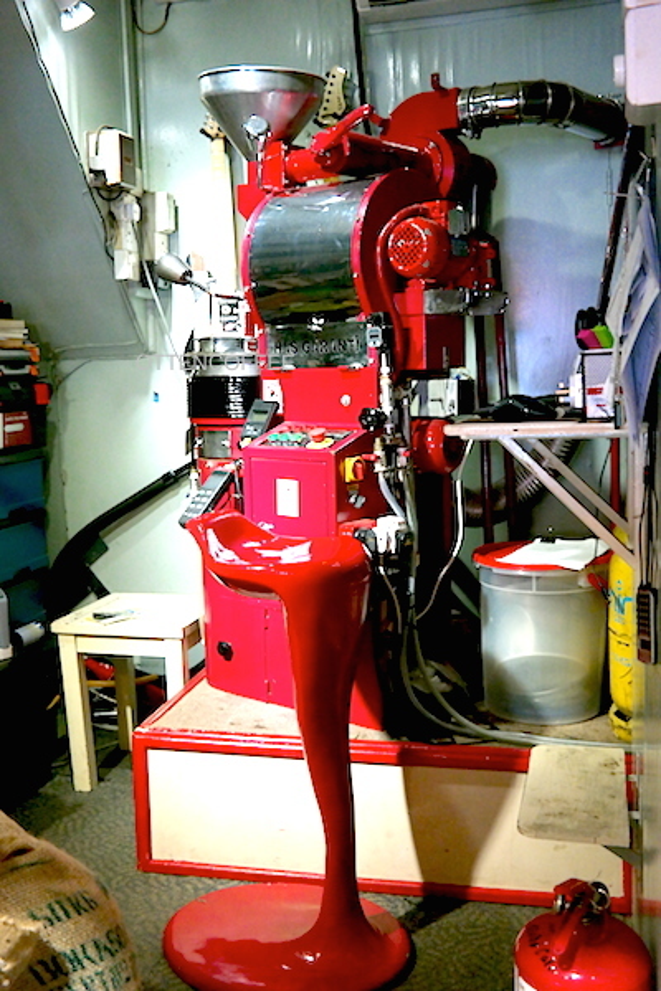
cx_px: 330
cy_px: 496
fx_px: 1047
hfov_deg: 35.1
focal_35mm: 38
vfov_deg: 50.7
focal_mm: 25
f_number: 4
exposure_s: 1/50
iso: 1600
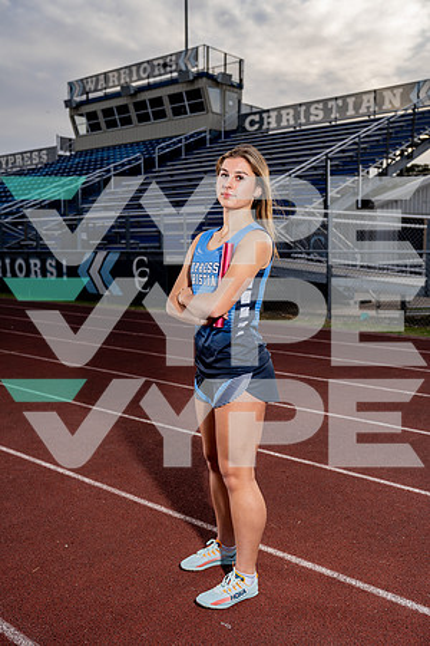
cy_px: 323
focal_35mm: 36
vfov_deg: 53.1
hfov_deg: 36.9
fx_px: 645
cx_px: 215
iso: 100
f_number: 4
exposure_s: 1/250
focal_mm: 36
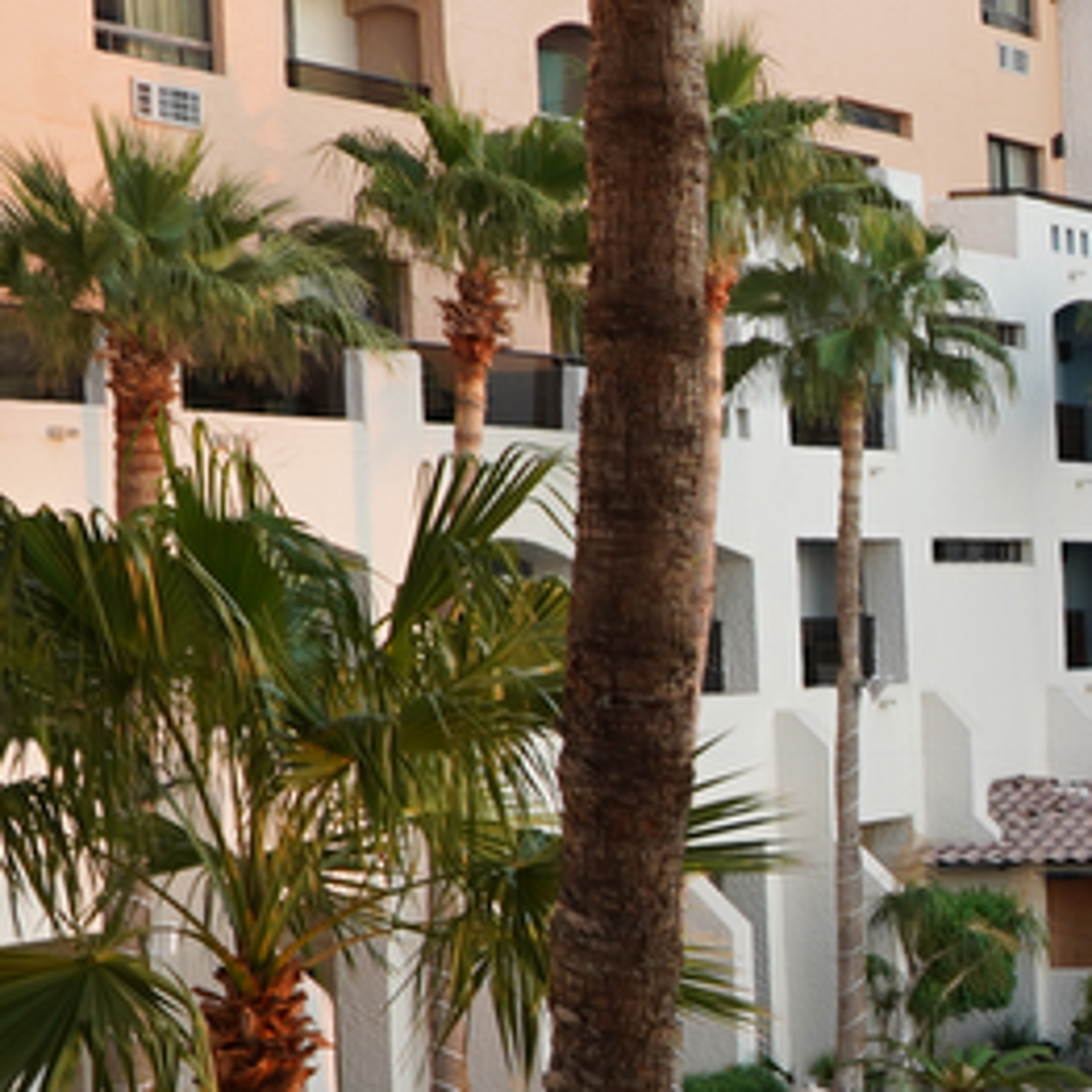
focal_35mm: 98
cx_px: 2055
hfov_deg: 15.0
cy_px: 734
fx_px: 3498
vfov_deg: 17.7
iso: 160
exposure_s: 1/40
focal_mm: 19
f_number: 4
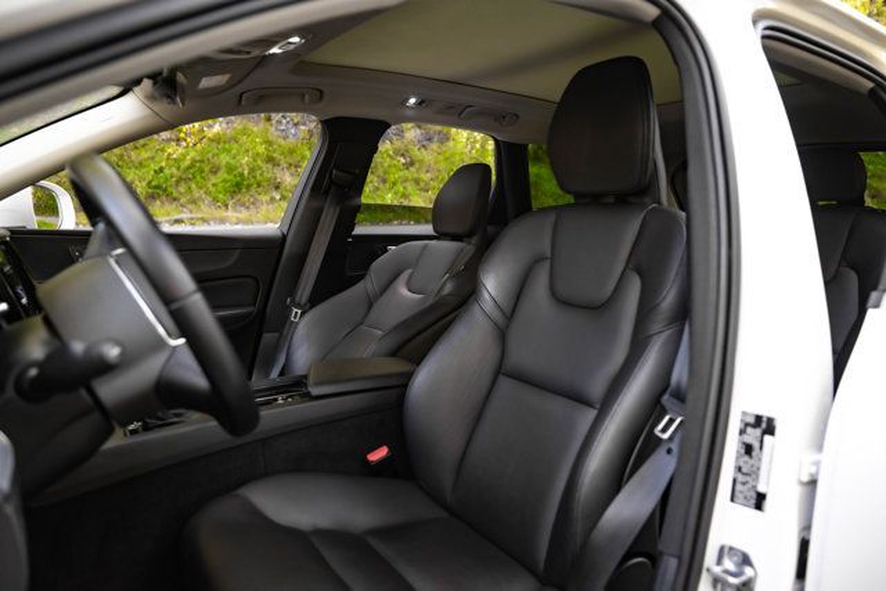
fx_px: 640
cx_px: 443
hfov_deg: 69.4
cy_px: 296
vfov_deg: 49.6
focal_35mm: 26
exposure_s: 1/200
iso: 1250
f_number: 2.8
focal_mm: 26
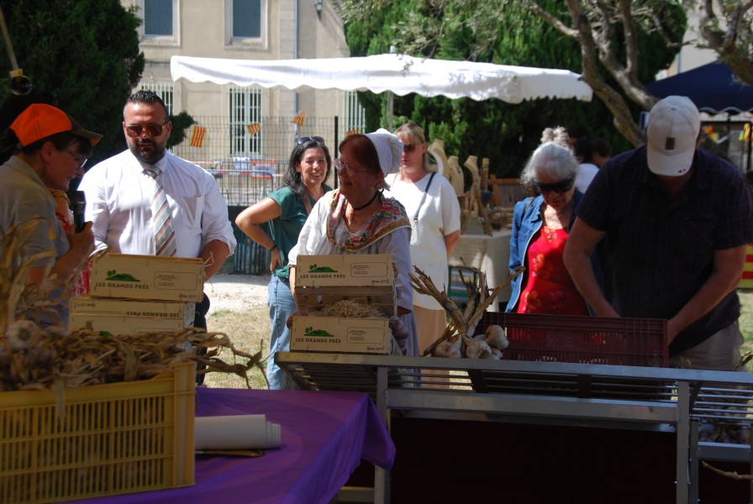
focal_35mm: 66
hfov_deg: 30.5
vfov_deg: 20.7
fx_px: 1382
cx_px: 376
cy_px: 252
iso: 100
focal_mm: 44
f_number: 7.1
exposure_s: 1/200
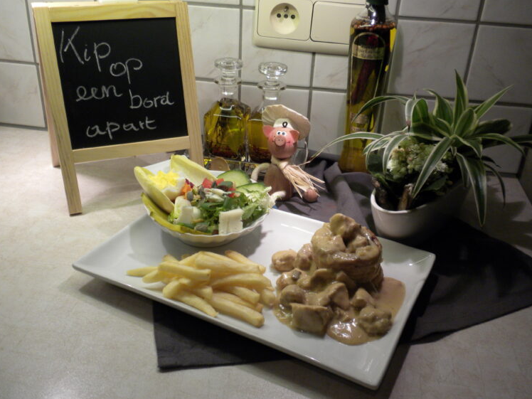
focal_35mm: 38
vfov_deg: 37.7
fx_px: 584
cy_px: 204
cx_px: 264
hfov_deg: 49.0
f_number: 3.5
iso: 186
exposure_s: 1/56.2
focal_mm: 6.6
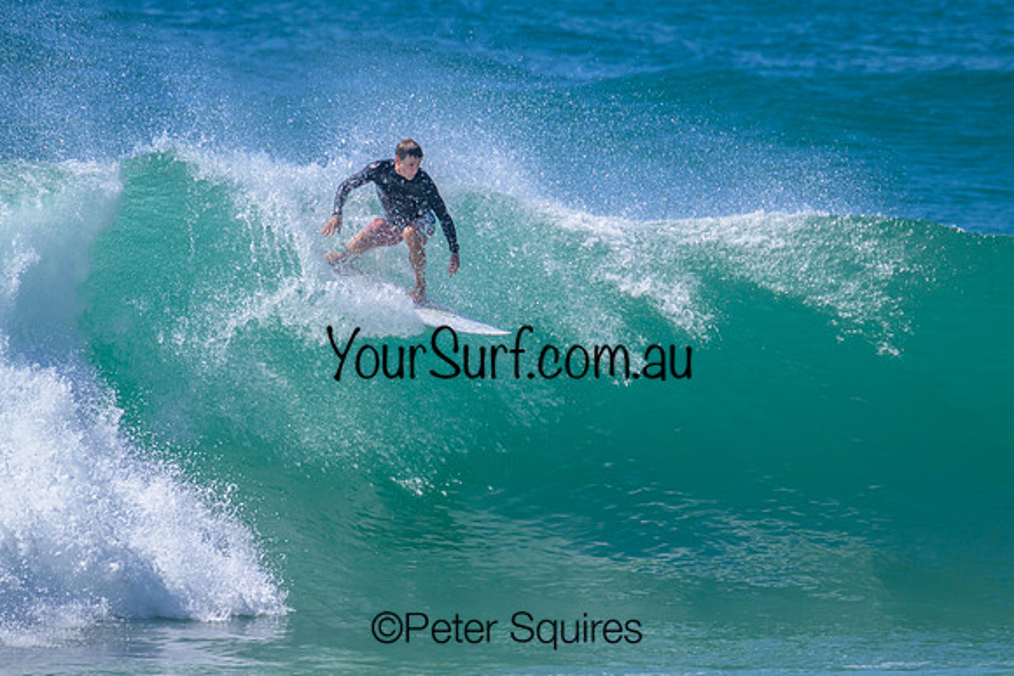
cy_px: 290
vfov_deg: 1.5
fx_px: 25754
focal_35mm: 914
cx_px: 485
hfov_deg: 2.3
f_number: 11
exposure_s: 1/2000
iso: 1000
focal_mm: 800
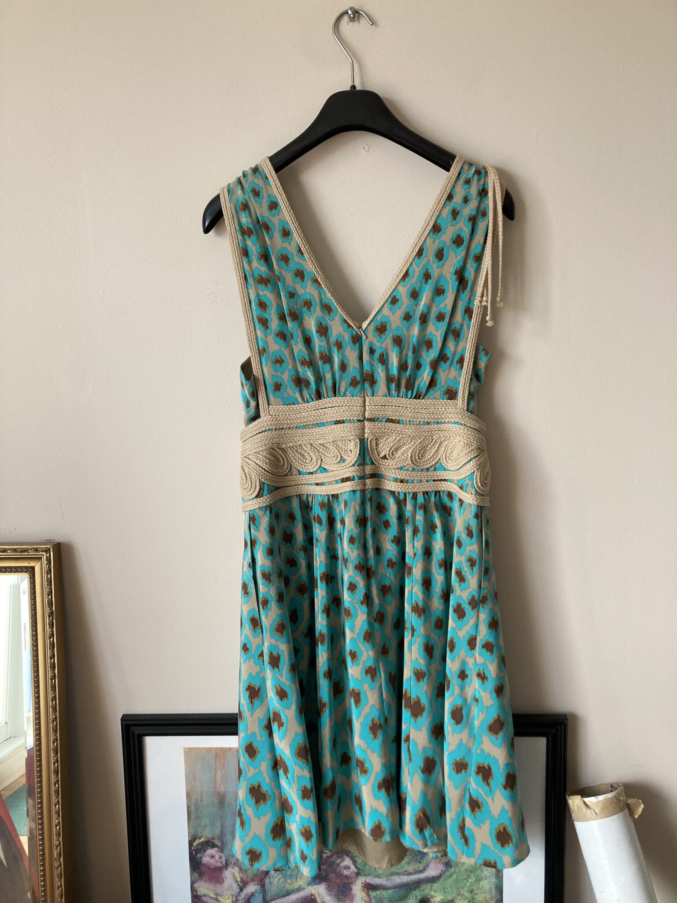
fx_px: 730
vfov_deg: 63.4
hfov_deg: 49.7
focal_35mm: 28
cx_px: 338
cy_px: 452
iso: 80
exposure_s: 1/121
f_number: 1.8
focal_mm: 3.99
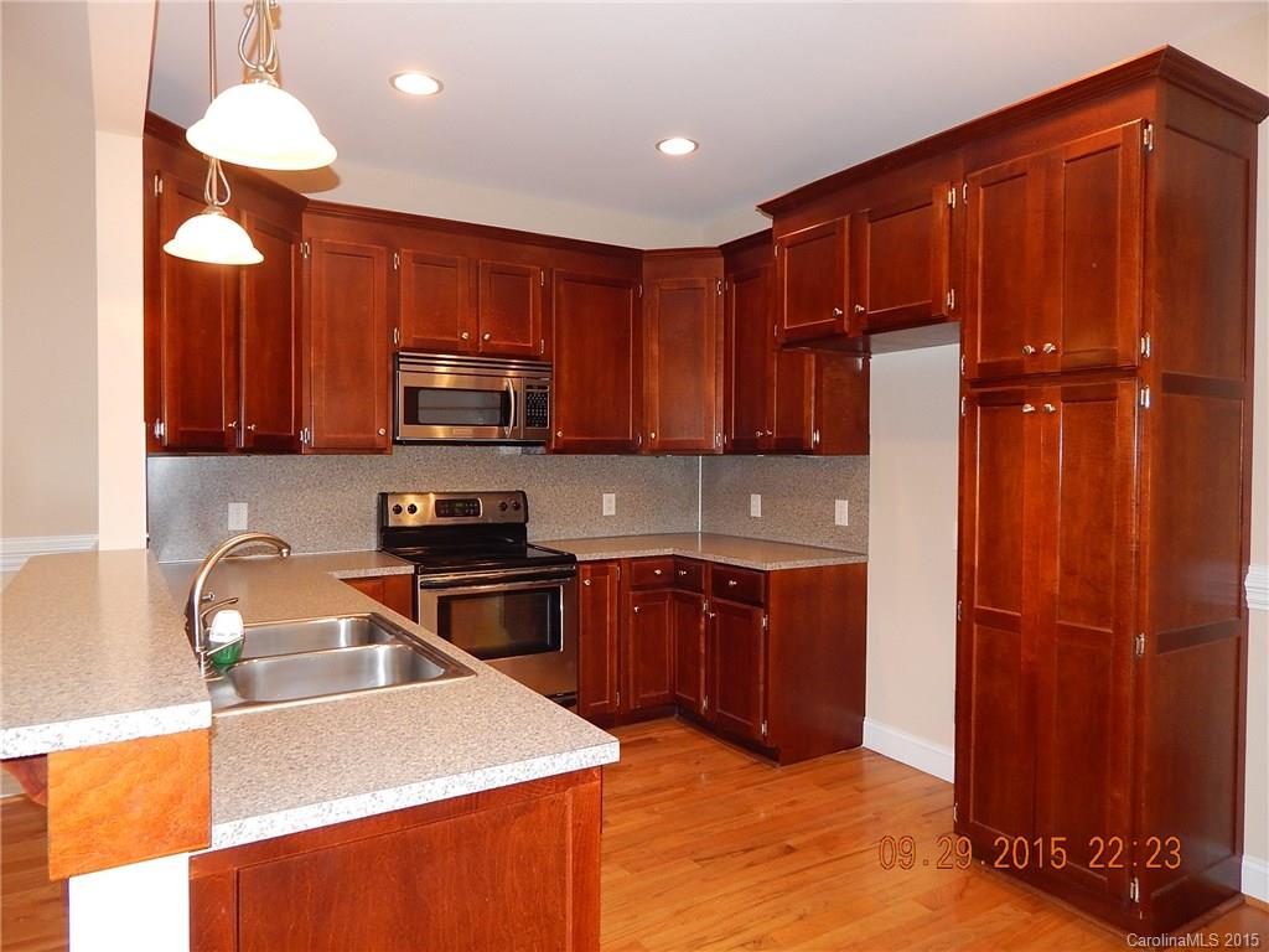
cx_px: 634
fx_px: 843
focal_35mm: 23
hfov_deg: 73.9
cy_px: 476
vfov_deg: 58.9
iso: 200
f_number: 3
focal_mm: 4
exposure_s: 1/30
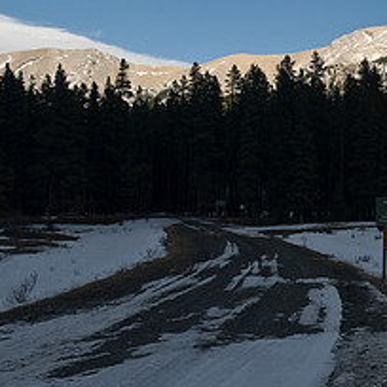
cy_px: 209
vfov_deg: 21.6
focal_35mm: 80
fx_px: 1012
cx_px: 486
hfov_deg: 20.1
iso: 100
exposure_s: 1/200
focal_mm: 22
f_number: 5.6
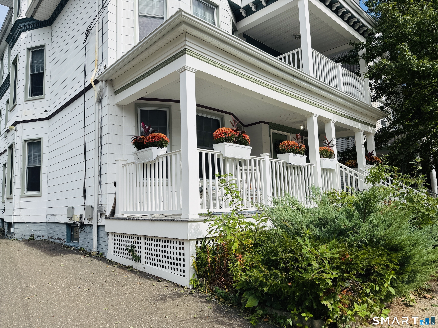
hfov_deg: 71.6
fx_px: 304
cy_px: 164
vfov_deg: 56.8
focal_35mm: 24
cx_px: 219
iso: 80
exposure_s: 1/4975
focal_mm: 6.76
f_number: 1.78
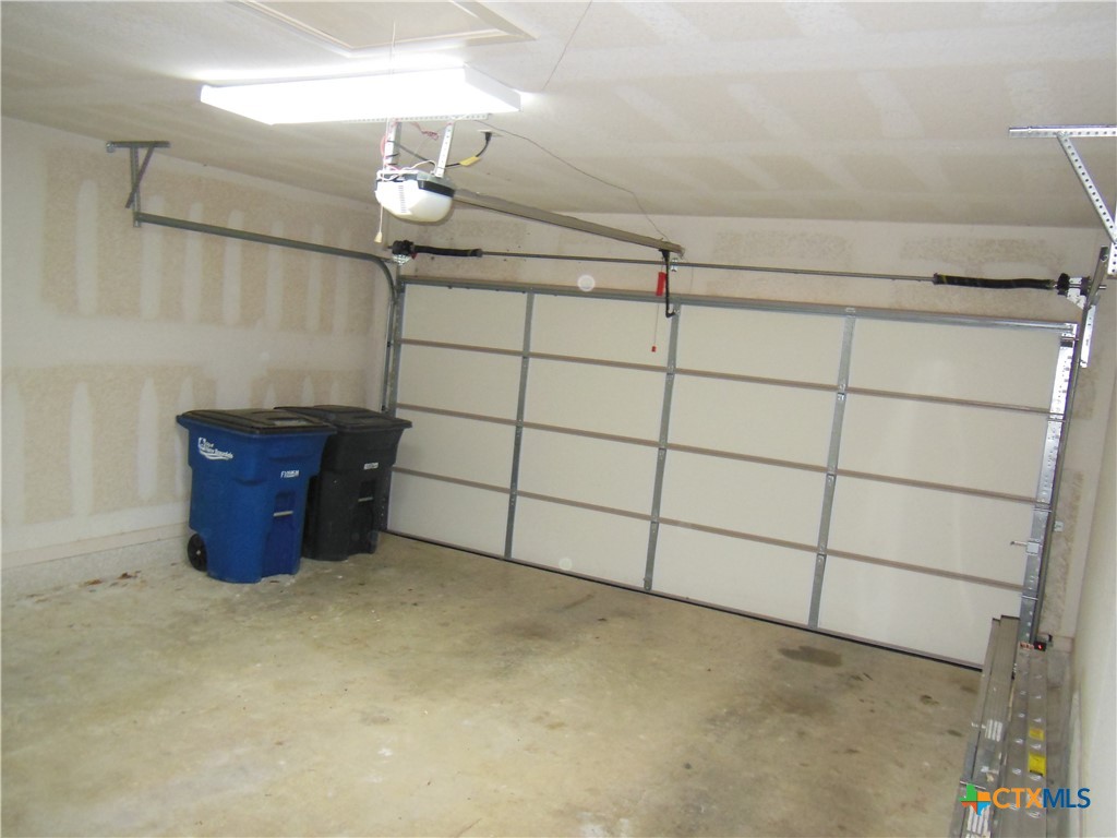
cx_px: 558
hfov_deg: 61.7
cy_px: 419
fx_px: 936
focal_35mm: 29
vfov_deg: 48.2
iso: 640
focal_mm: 5.2
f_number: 3.7
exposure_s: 1/25
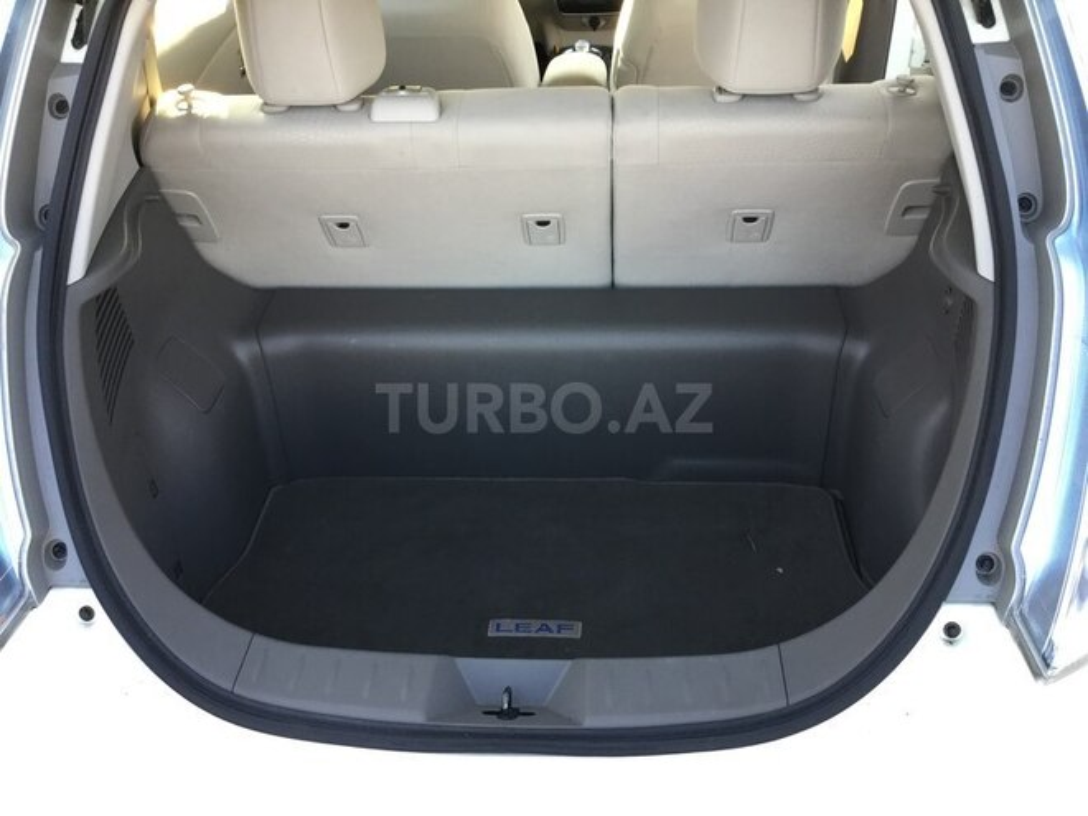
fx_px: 974
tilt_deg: -38.1
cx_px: 544
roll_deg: +1.6
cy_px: 408
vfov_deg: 45.4
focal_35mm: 31
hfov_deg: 58.4
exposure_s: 1/33
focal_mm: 3.3
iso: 25
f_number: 2.4
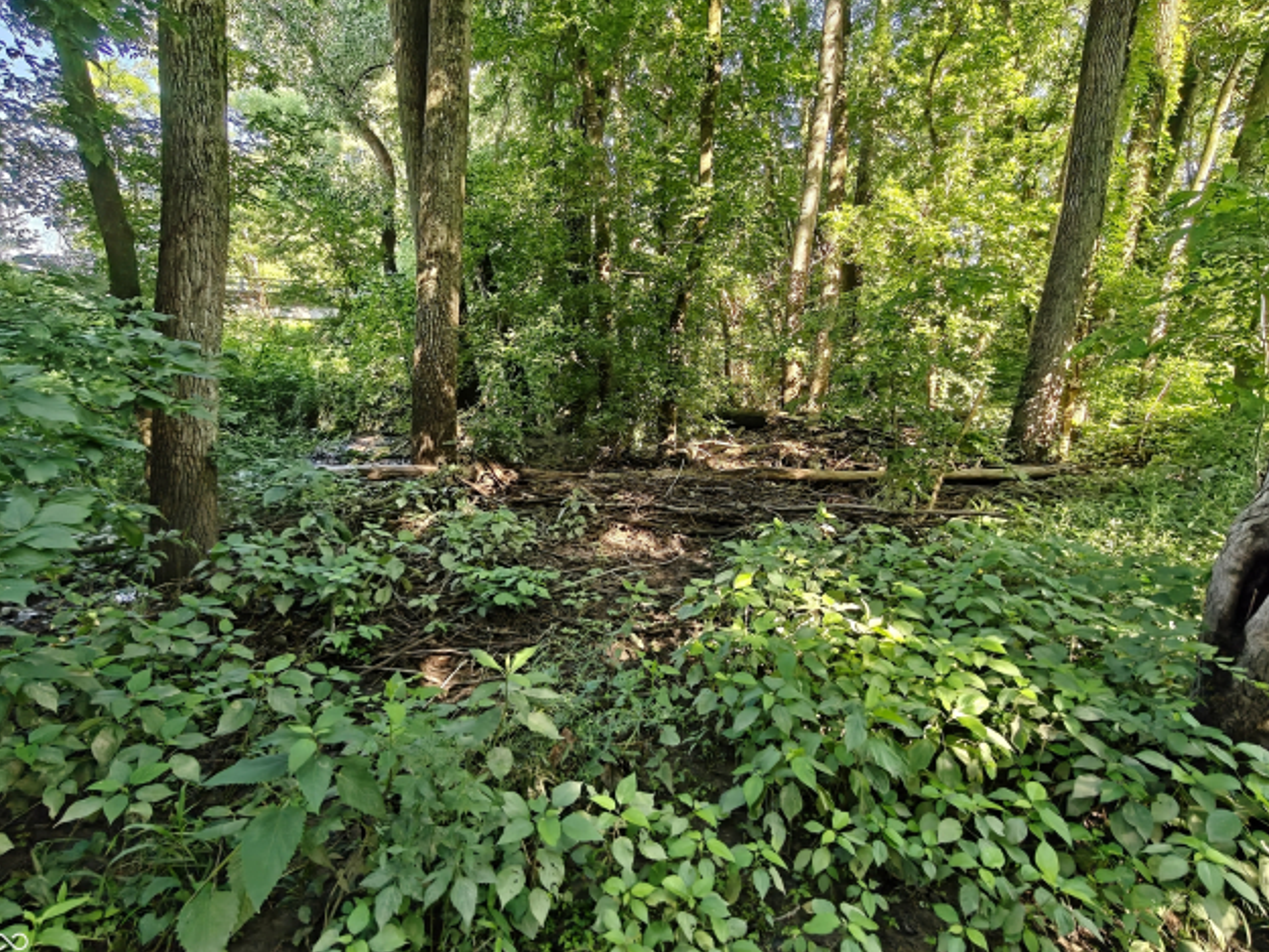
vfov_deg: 78.1
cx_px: 647
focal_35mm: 16
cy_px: 465
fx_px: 587
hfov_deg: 94.5
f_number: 2
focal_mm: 2.3
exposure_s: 1/84
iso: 200
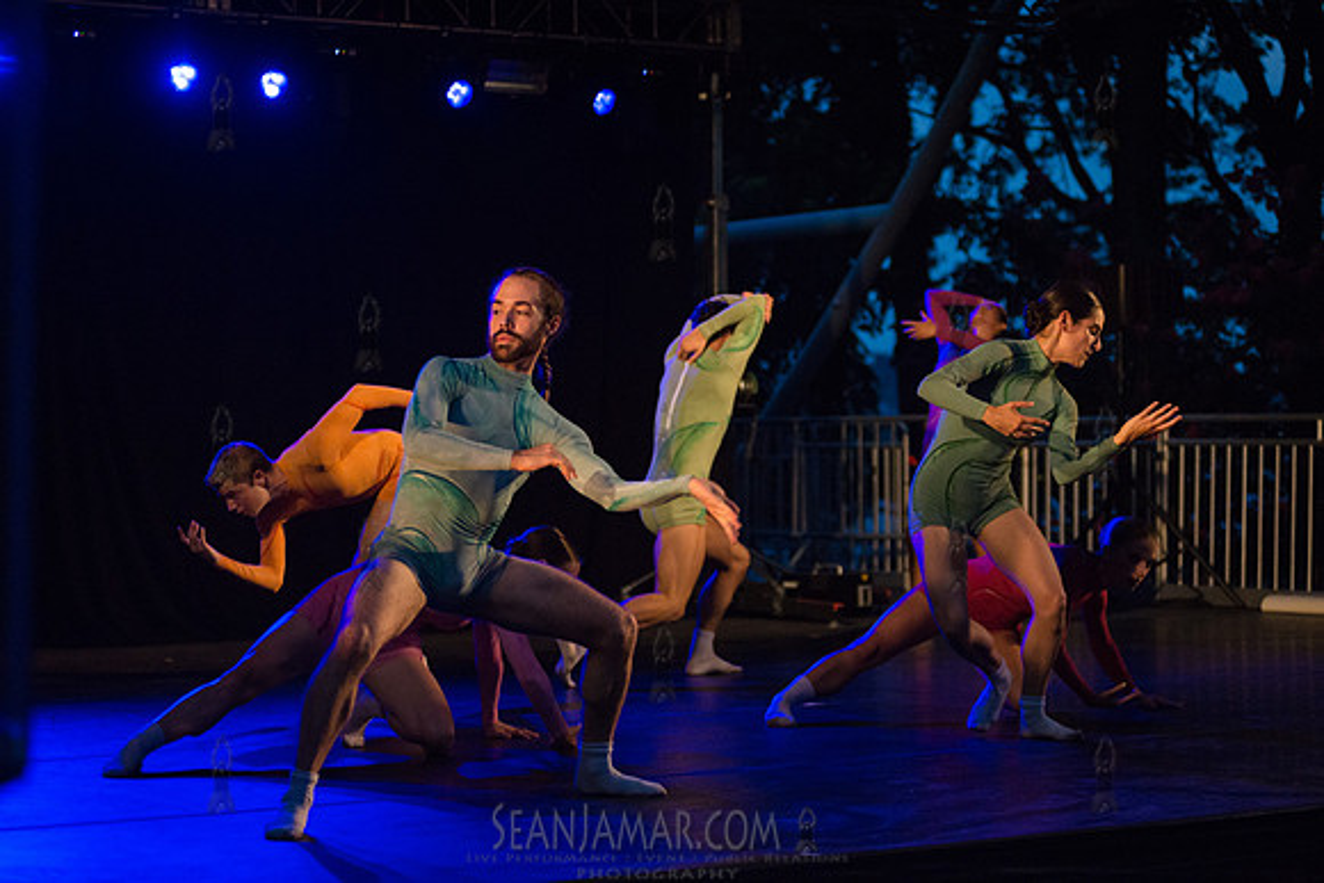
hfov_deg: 25.4
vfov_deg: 17.1
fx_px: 2943
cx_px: 662
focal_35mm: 80
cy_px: 442
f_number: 2.8
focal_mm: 80
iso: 3200
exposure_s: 1/1000
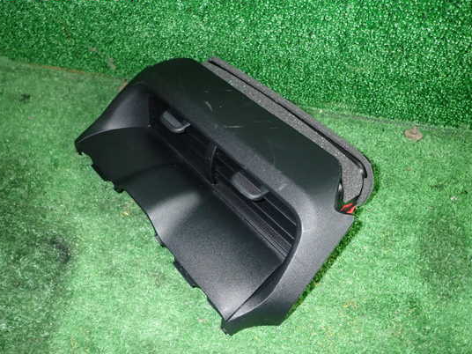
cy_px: 179
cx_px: 236
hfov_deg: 63.4
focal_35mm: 28
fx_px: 382
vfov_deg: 49.7
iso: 400
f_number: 5.6
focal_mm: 4.5
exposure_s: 1/30
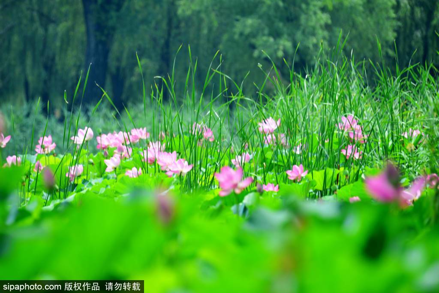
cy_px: 146
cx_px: 220
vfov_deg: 3.1
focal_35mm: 450
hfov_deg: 4.6
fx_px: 5488
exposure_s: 1/200
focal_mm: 450
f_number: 8
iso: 160
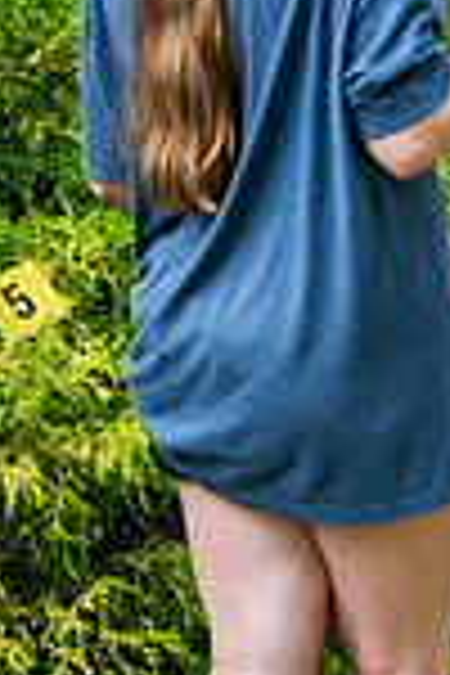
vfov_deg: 5.5
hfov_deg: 3.6
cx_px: 1125
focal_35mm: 378
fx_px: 7087
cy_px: 475
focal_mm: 98
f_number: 3.2
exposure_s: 1/800
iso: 160
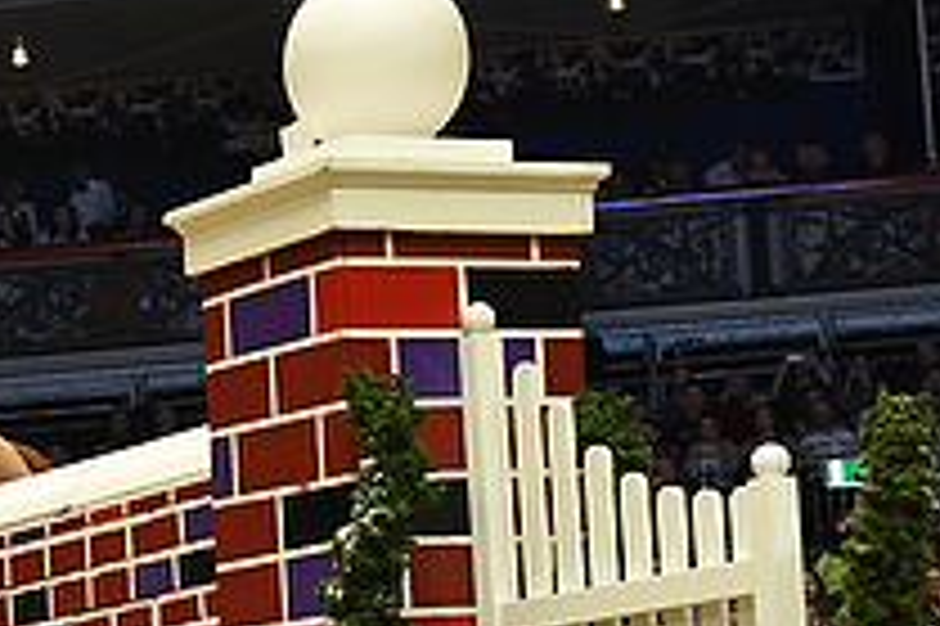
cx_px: -247
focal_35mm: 173
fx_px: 4514
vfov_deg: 7.9
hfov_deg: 11.6
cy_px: 644
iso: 6400
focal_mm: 60
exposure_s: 1/800
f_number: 5
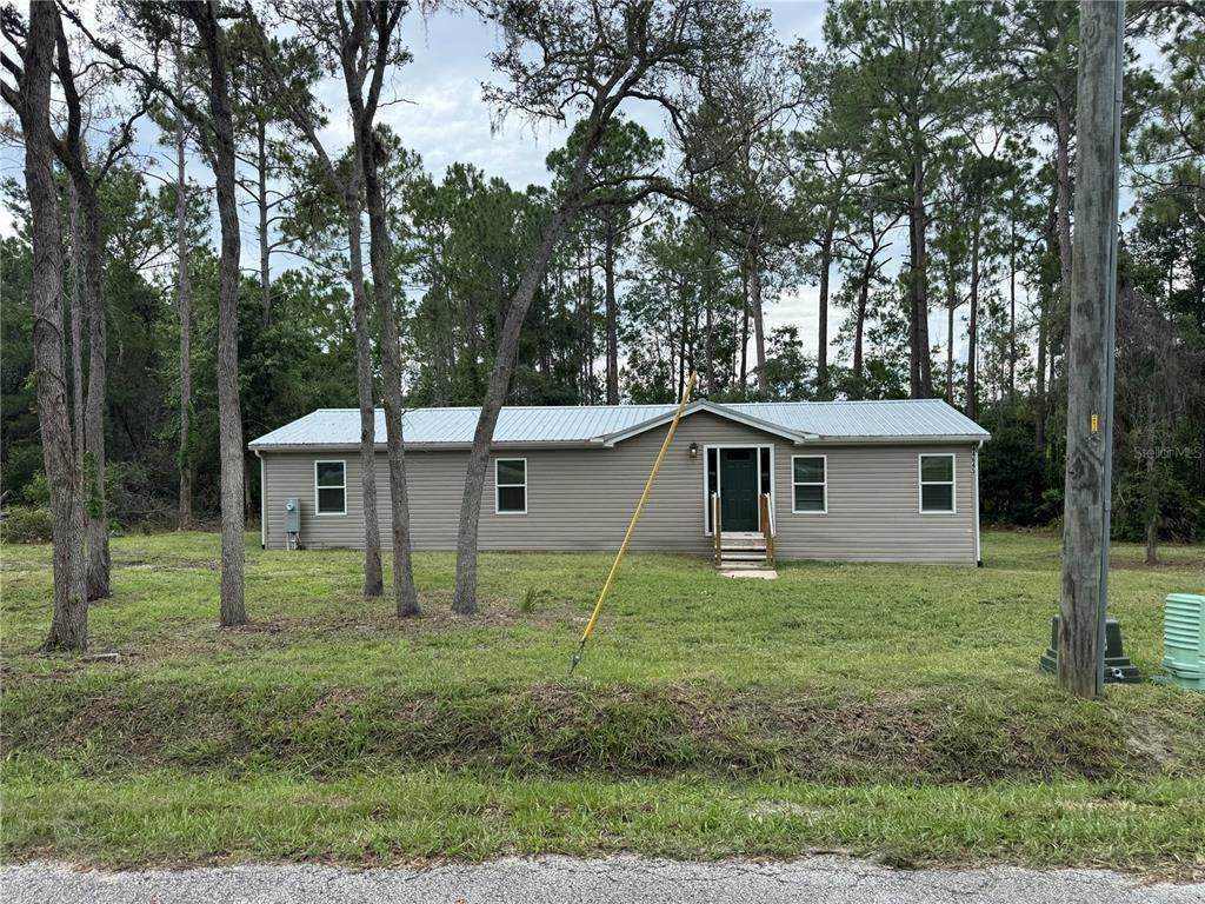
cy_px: 452
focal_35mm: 24
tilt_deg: +0.2
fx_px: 835
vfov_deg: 56.8
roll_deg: +0.7
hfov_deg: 71.6
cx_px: 602
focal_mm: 6.76
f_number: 1.78
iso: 80
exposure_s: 1/1767
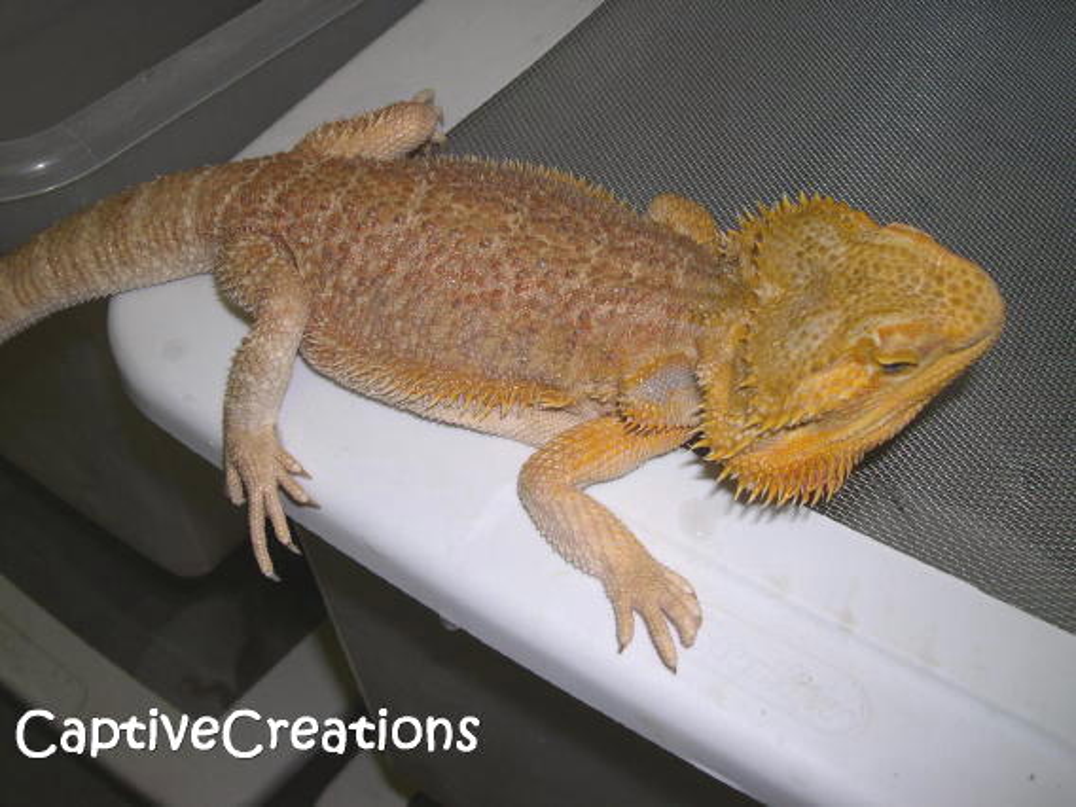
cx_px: 538
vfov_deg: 37.7
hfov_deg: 49.0
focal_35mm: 38
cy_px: 404
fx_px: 1181
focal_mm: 8
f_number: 7.6
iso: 100
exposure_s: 1/60
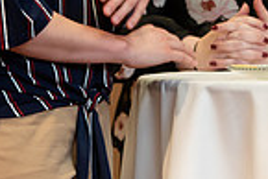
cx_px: 187
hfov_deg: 4.0
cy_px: -102
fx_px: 3882
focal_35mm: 521
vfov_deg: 2.6
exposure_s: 1/200
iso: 1600
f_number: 3.5
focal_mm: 130
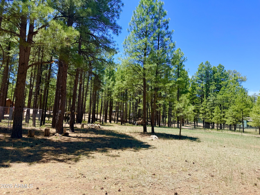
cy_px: 98
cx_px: 130
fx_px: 180
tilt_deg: +6.9
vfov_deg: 56.8
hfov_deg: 71.6
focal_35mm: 24
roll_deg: -1.9
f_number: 1.78
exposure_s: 1/1949
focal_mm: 6.76
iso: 80
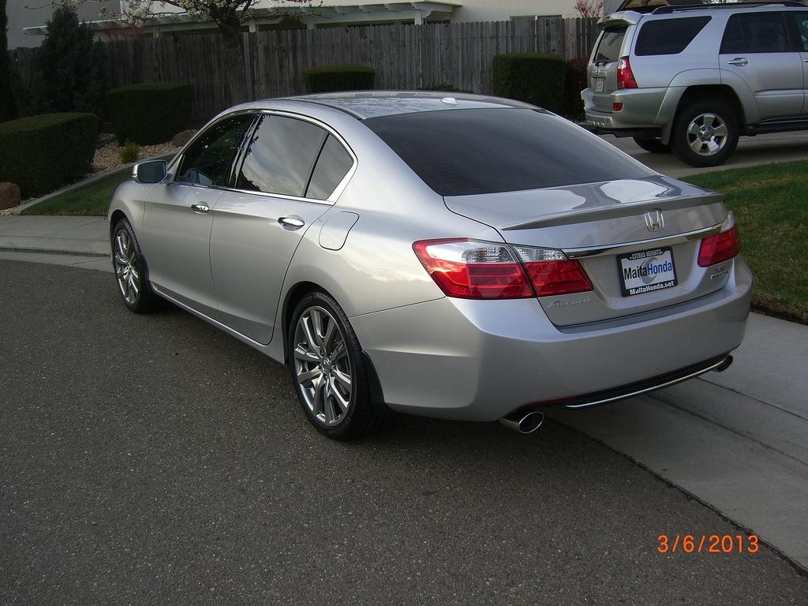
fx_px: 887
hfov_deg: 49.0
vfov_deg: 37.7
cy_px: 303
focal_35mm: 38
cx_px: 404
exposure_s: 1/250
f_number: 2.8
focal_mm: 7.9
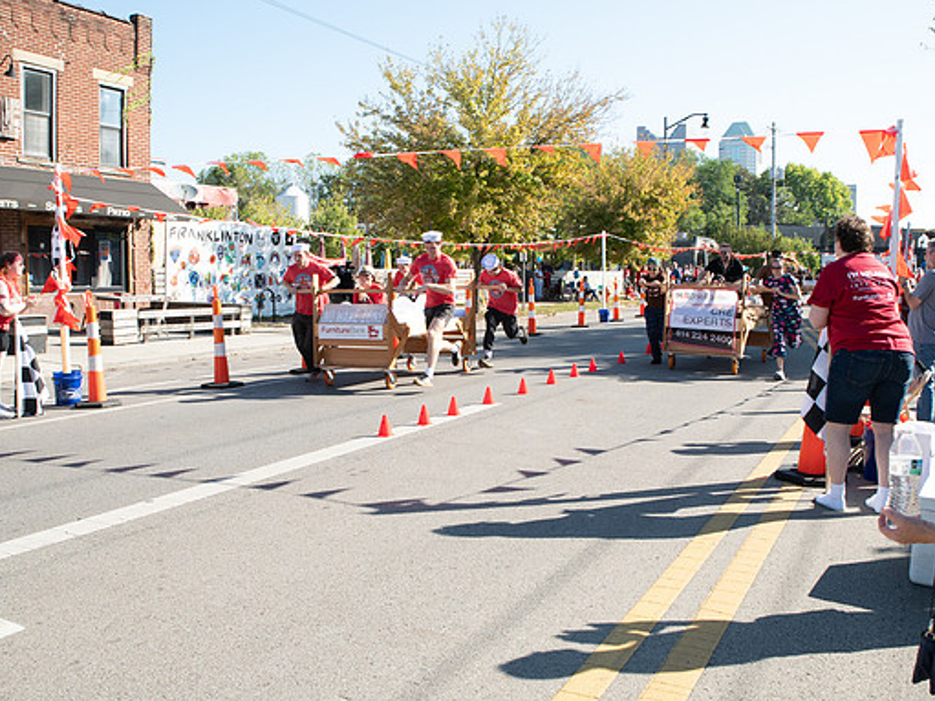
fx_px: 891
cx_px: 476
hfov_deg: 55.4
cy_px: 341
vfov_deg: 42.9
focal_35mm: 33
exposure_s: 1/200
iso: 320
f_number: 9
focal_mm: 24
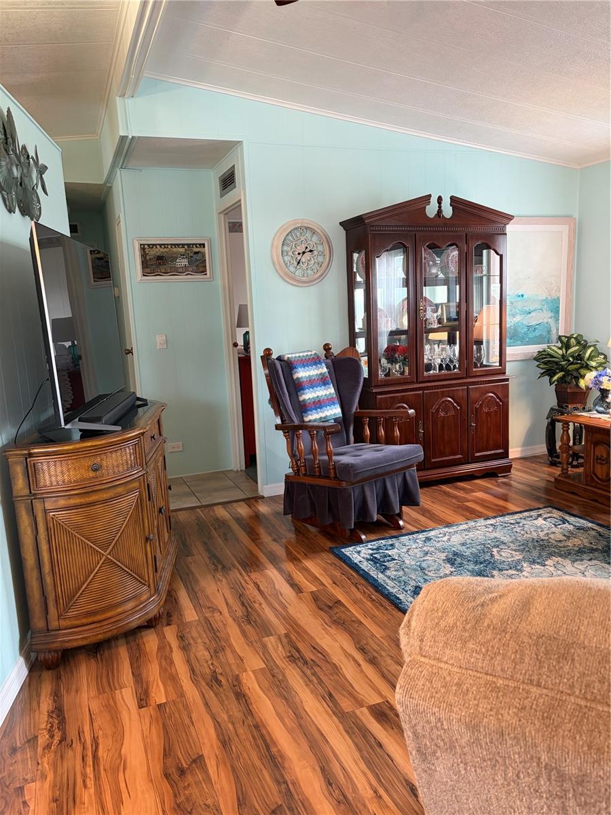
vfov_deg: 67.3
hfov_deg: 53.1
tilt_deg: -8.0
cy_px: 408
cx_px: 306
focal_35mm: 26
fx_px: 612
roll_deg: +3.1
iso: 250
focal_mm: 5.96
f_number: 1.6
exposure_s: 1/60
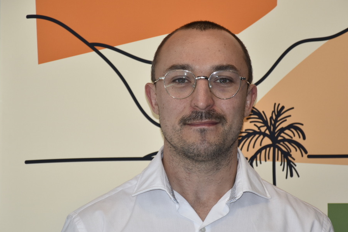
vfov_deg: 7.2
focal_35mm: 191
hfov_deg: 10.8
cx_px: 188
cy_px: 133
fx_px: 1842
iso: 320
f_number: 5.6
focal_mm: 105
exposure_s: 1/200
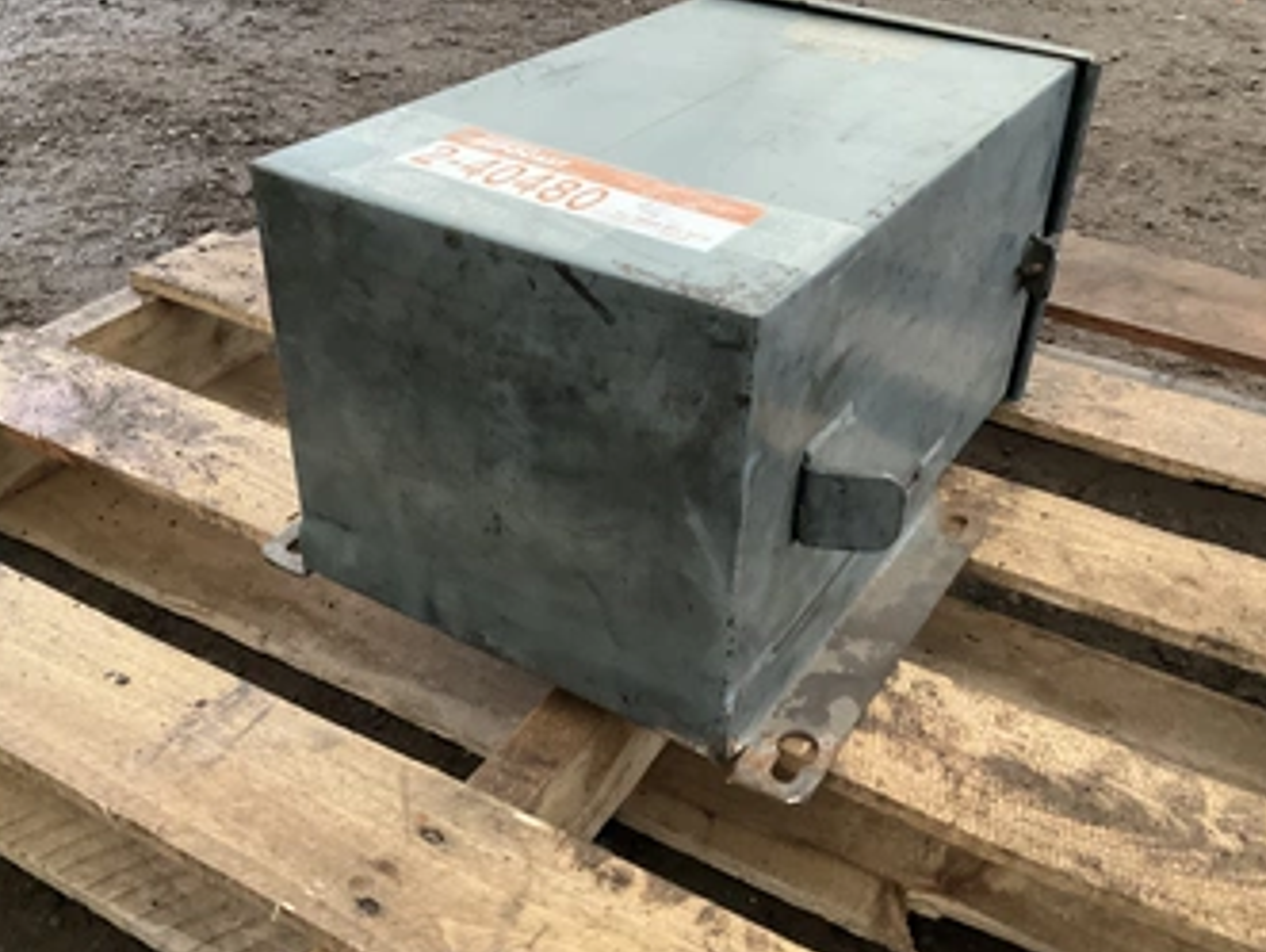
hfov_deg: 52.5
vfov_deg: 40.8
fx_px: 1281
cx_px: 677
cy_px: 470
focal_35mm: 35
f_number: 1.8
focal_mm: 3
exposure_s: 1/60
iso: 200
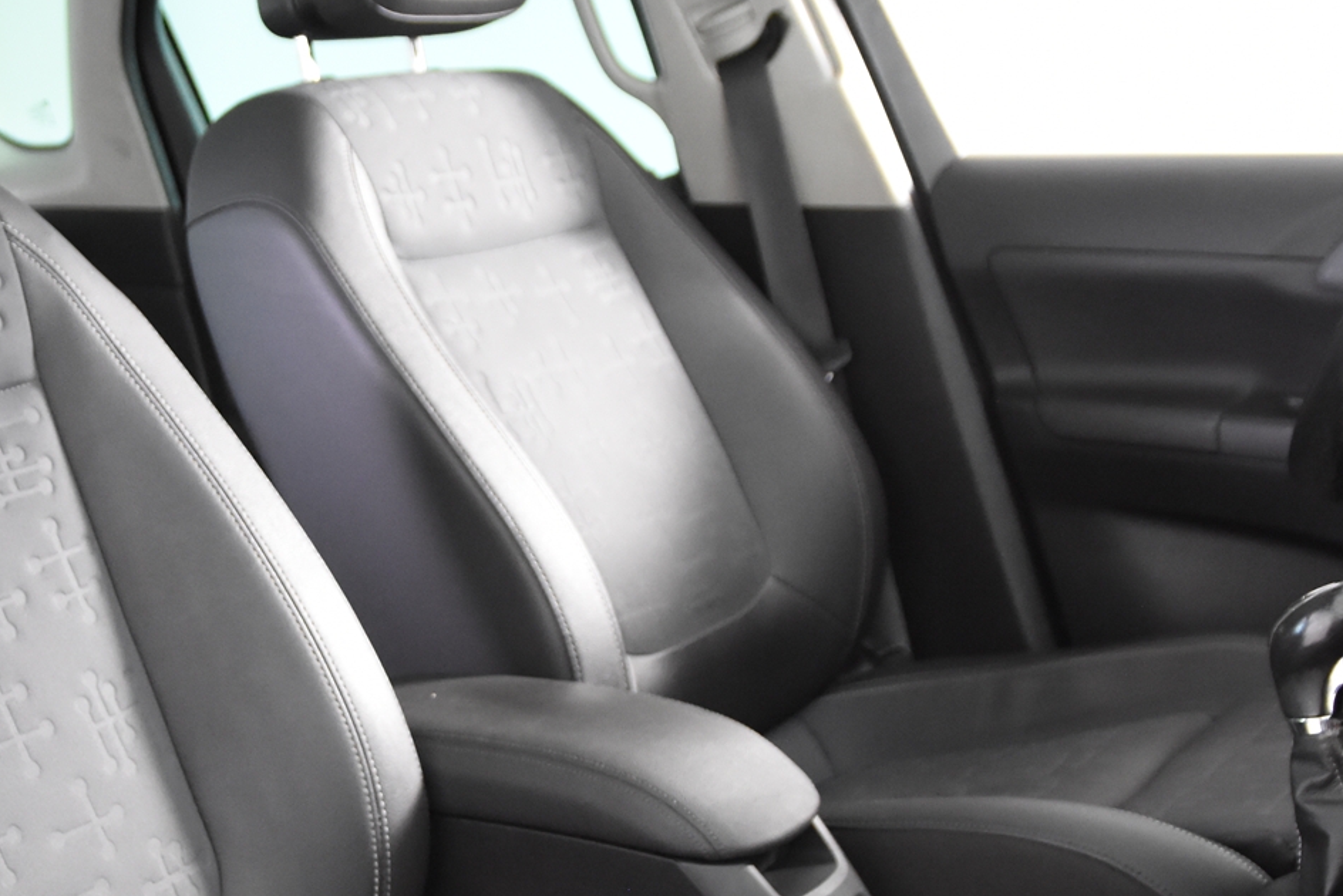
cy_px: 582
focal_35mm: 61
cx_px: 408
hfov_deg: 32.5
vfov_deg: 22.2
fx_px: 2276
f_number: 2.8
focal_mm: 20
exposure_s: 1/30
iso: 2500
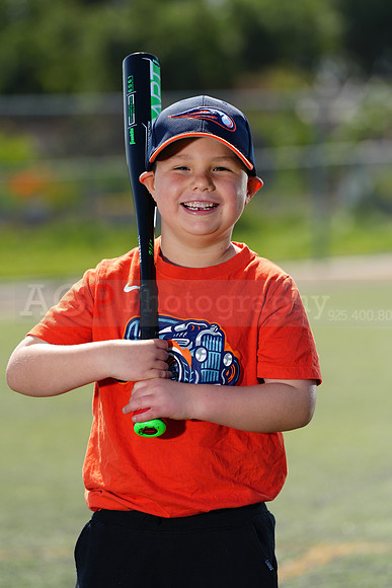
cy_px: 294
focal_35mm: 200
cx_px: 196
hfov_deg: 6.9
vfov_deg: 10.3
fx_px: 3264
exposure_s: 1/250
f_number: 5
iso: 50
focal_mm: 200
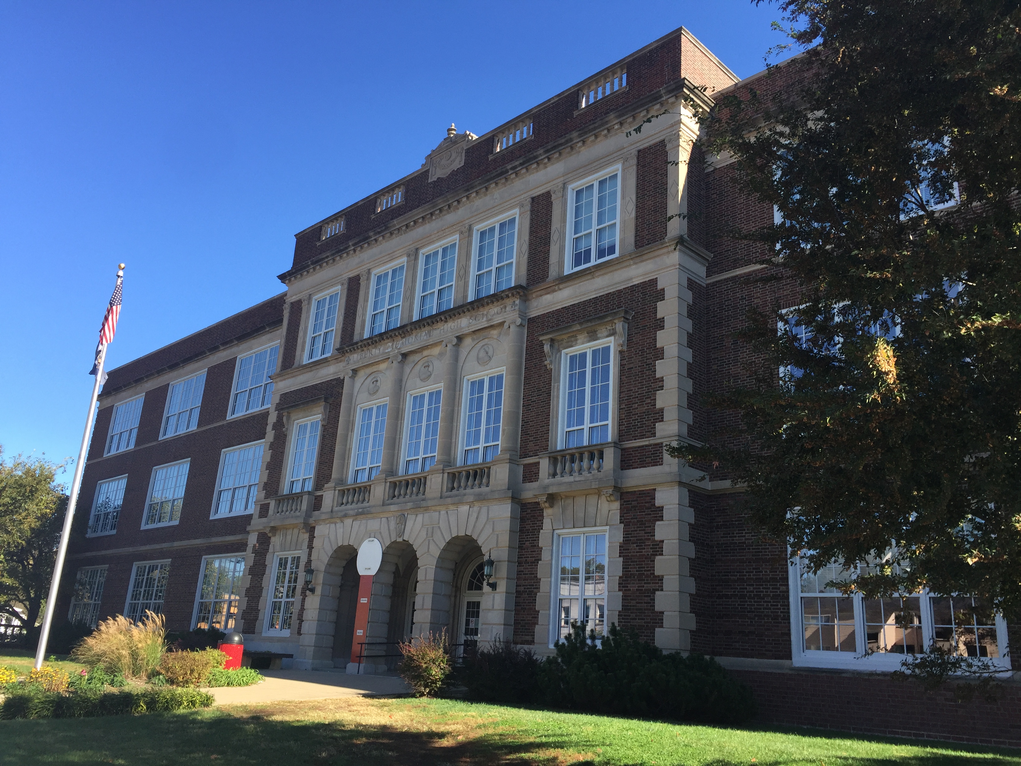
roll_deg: -5.6
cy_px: 383
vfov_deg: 48.2
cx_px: 510
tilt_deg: +19.5
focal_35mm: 29
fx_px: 855
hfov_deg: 61.7
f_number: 2.2
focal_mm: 4.15
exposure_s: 1/732
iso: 32
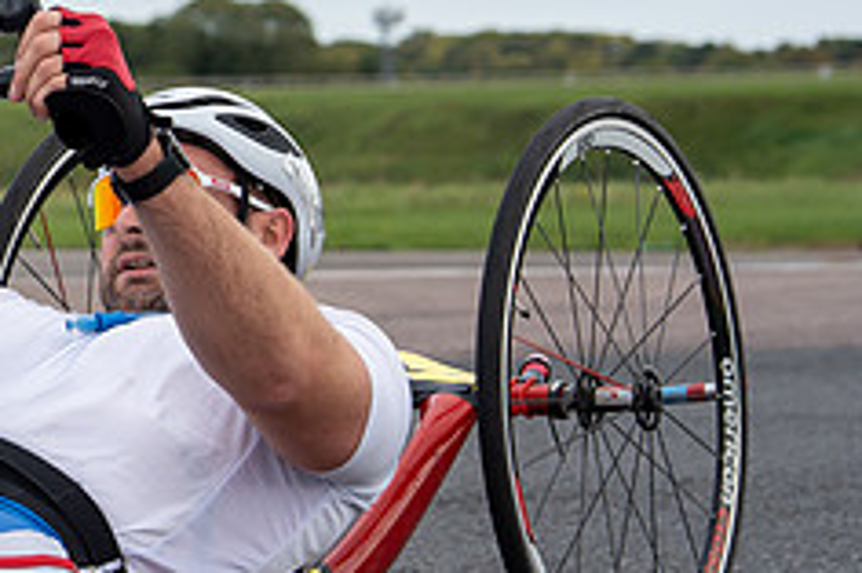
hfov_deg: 11.0
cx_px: -528
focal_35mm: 178
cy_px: 204
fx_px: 4259
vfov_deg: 7.7
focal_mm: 46
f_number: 3.5
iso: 100
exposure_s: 1/1000
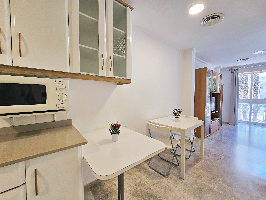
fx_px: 100
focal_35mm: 13
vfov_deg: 89.9
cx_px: 133
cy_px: 100
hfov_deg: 106.2
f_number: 2.2
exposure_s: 1/71
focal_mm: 2.2
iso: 100
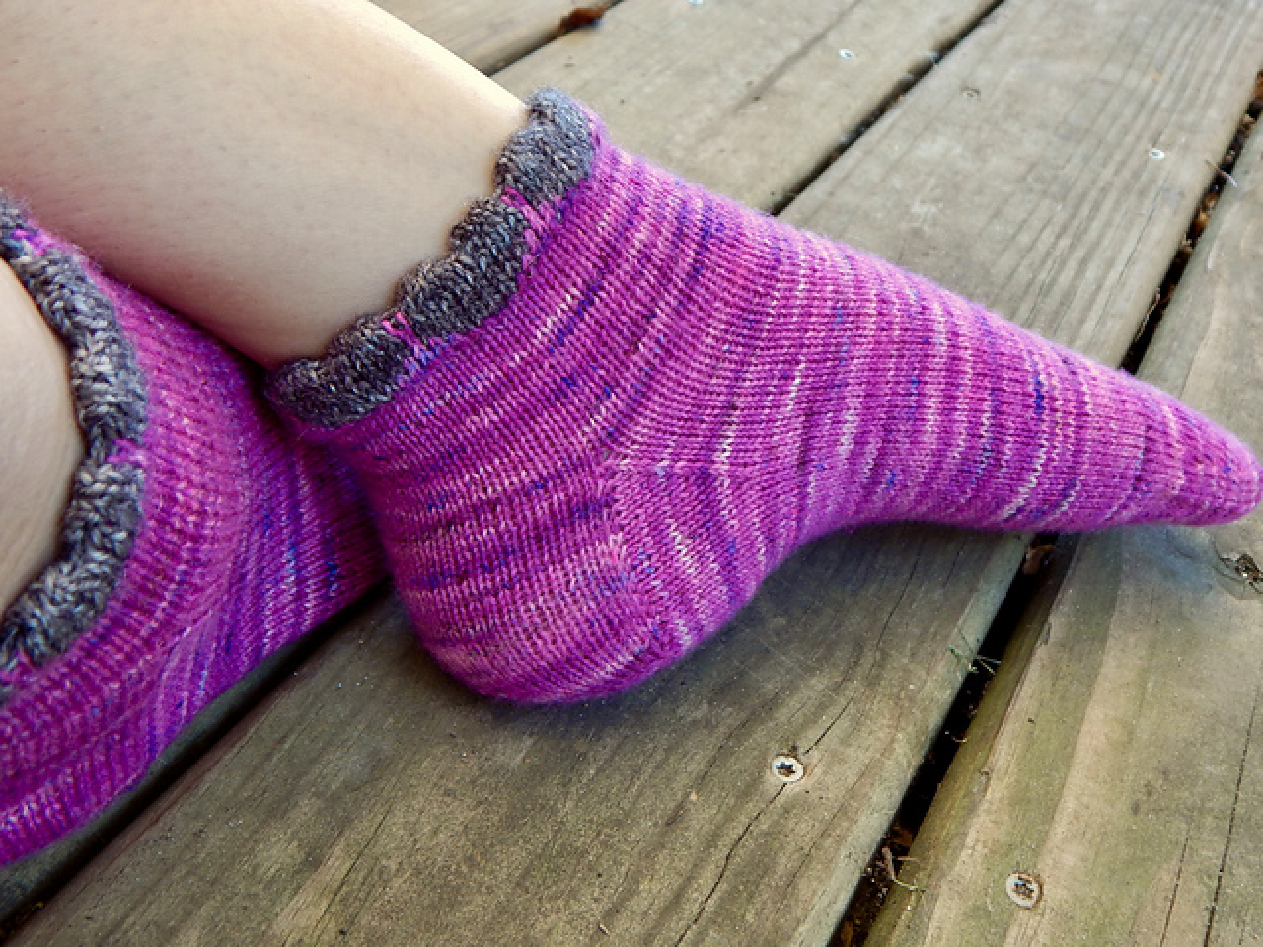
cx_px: 632
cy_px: 474
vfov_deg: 37.7
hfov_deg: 49.0
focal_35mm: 38
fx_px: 1386
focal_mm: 6.8
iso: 140
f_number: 3.4
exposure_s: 1/30
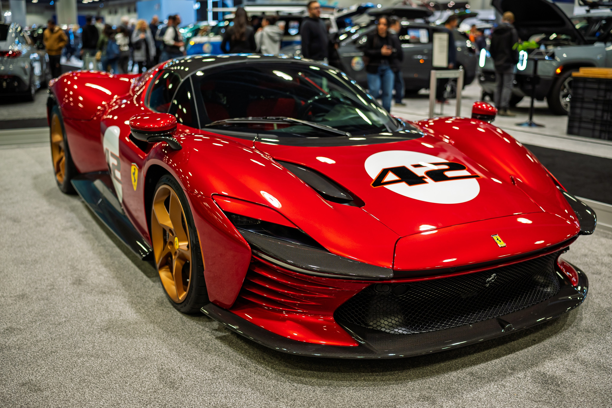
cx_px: 306
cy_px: 204
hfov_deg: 51.9
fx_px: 629
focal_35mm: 37
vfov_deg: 35.9
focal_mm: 37
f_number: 2
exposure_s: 1/125
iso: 450
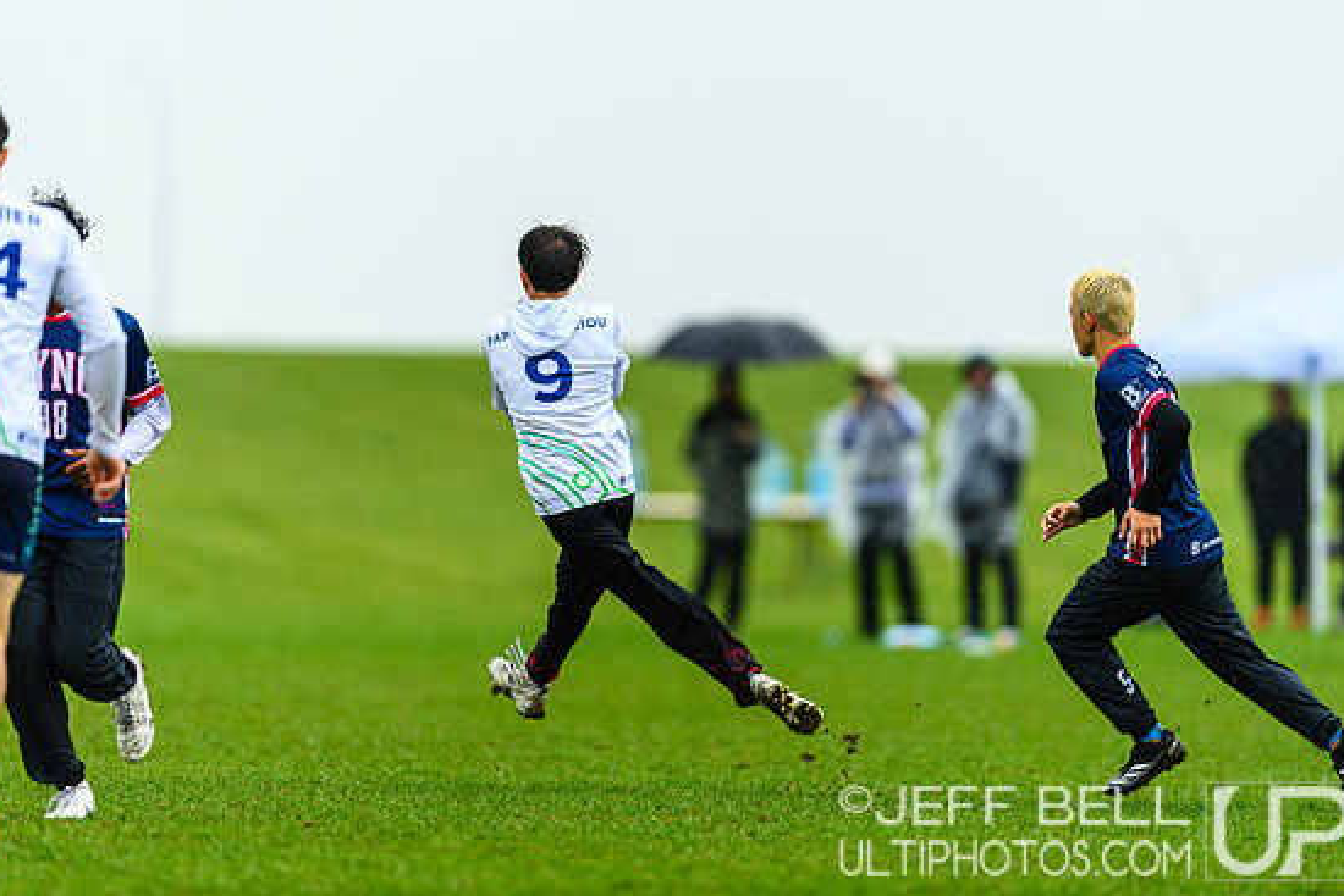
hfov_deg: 4.9
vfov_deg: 3.3
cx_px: 677
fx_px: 15758
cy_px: 433
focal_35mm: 422
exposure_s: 1/1250
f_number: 3.2
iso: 400
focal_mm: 400
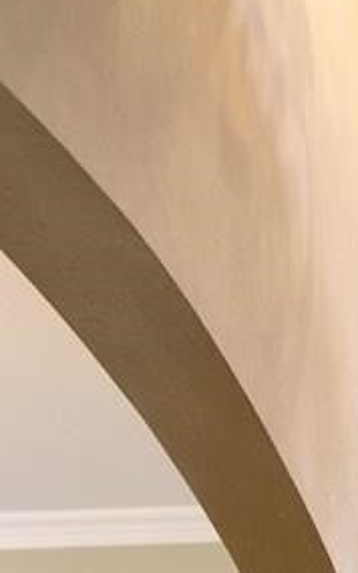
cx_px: 632
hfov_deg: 11.6
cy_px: 1001
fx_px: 1640
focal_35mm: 105
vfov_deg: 16.8
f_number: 2.8
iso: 200
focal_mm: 18
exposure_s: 1/10
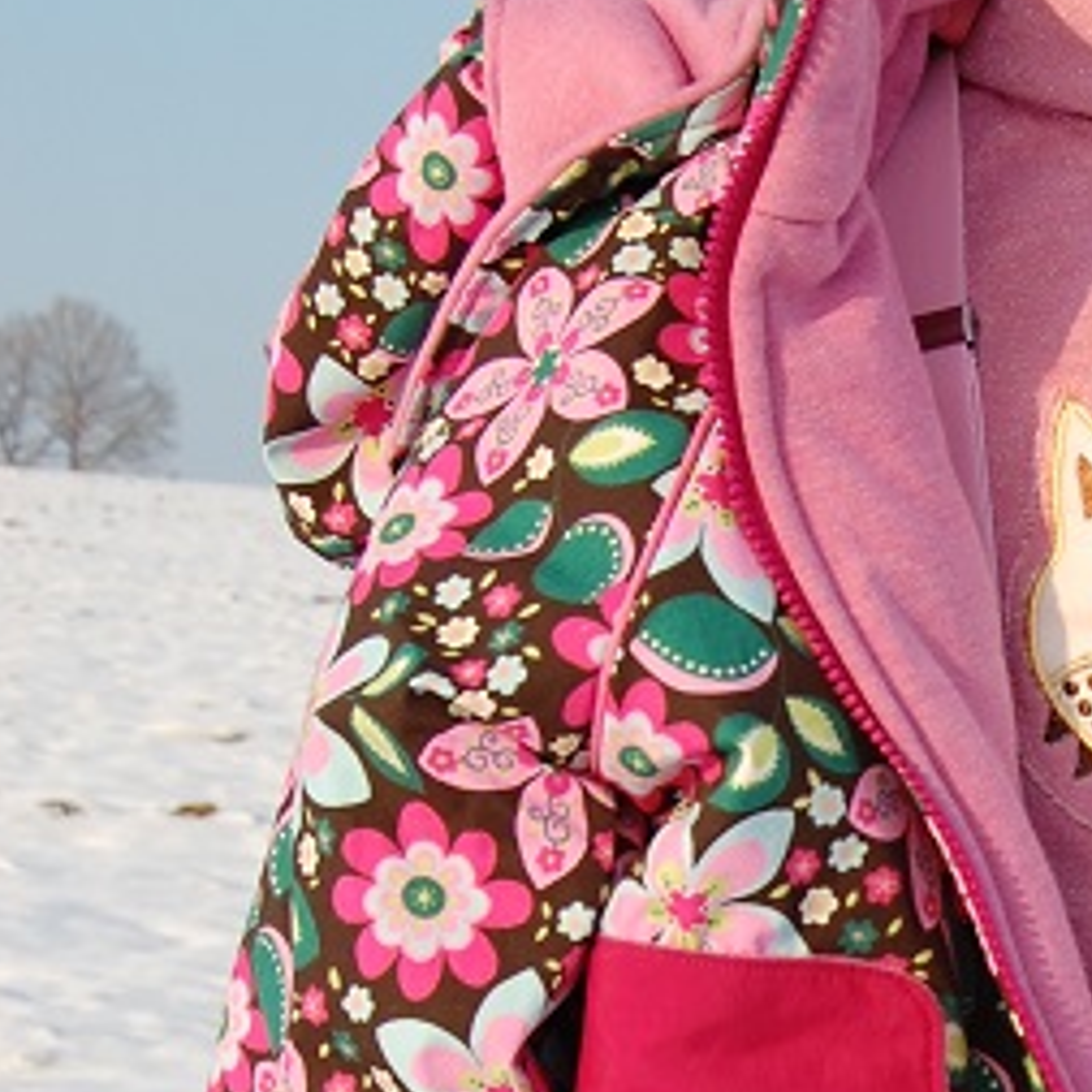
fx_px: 4211
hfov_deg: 14.4
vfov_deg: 14.4
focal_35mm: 118
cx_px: 1252
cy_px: 1258
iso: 200
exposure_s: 1/250
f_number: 8
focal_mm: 26
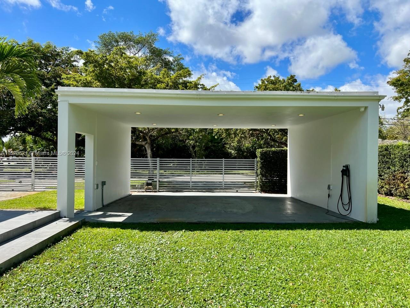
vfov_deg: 53.1
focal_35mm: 26
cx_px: 205
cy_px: 154
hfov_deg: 67.3
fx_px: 308
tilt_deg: -1.2
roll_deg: -0.6
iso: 50
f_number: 1.5
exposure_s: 1/3460
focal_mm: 5.7
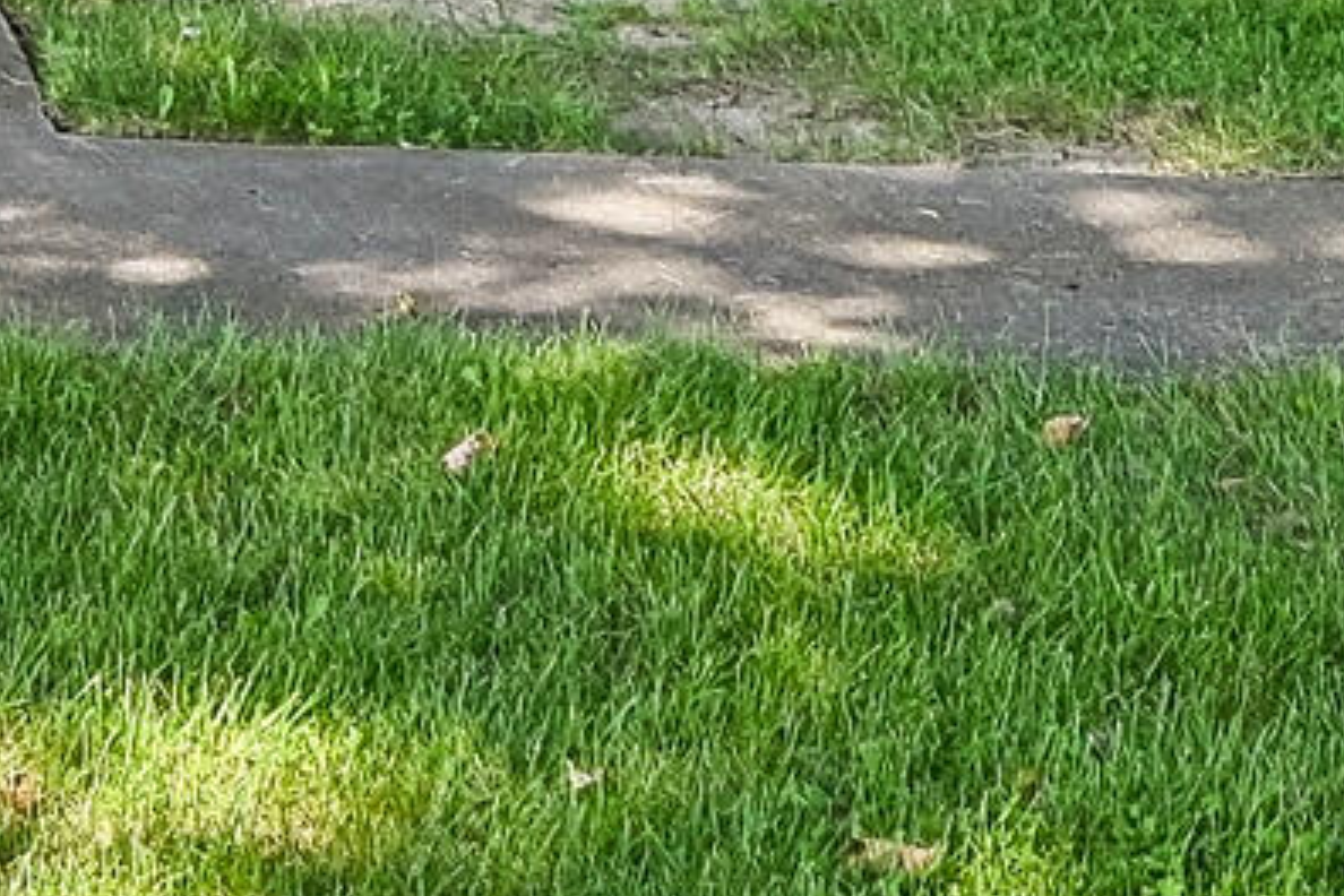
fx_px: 5517
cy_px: -2484
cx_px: -764
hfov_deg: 13.0
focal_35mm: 148
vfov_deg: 7.3
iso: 400
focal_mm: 19.5
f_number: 4.8
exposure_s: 1/1000
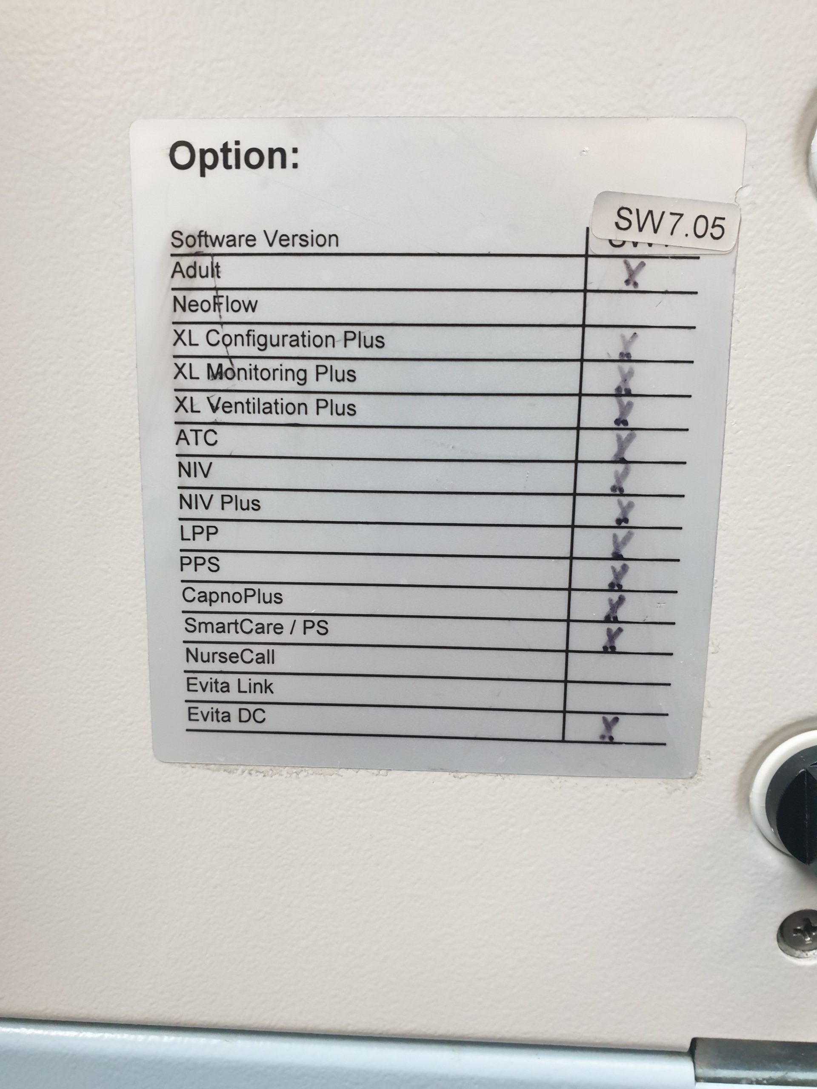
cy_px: 544
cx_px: 408
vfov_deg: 67.3
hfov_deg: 53.1
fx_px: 818
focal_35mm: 26
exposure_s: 1/50
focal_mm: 4.3
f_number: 2.4
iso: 320
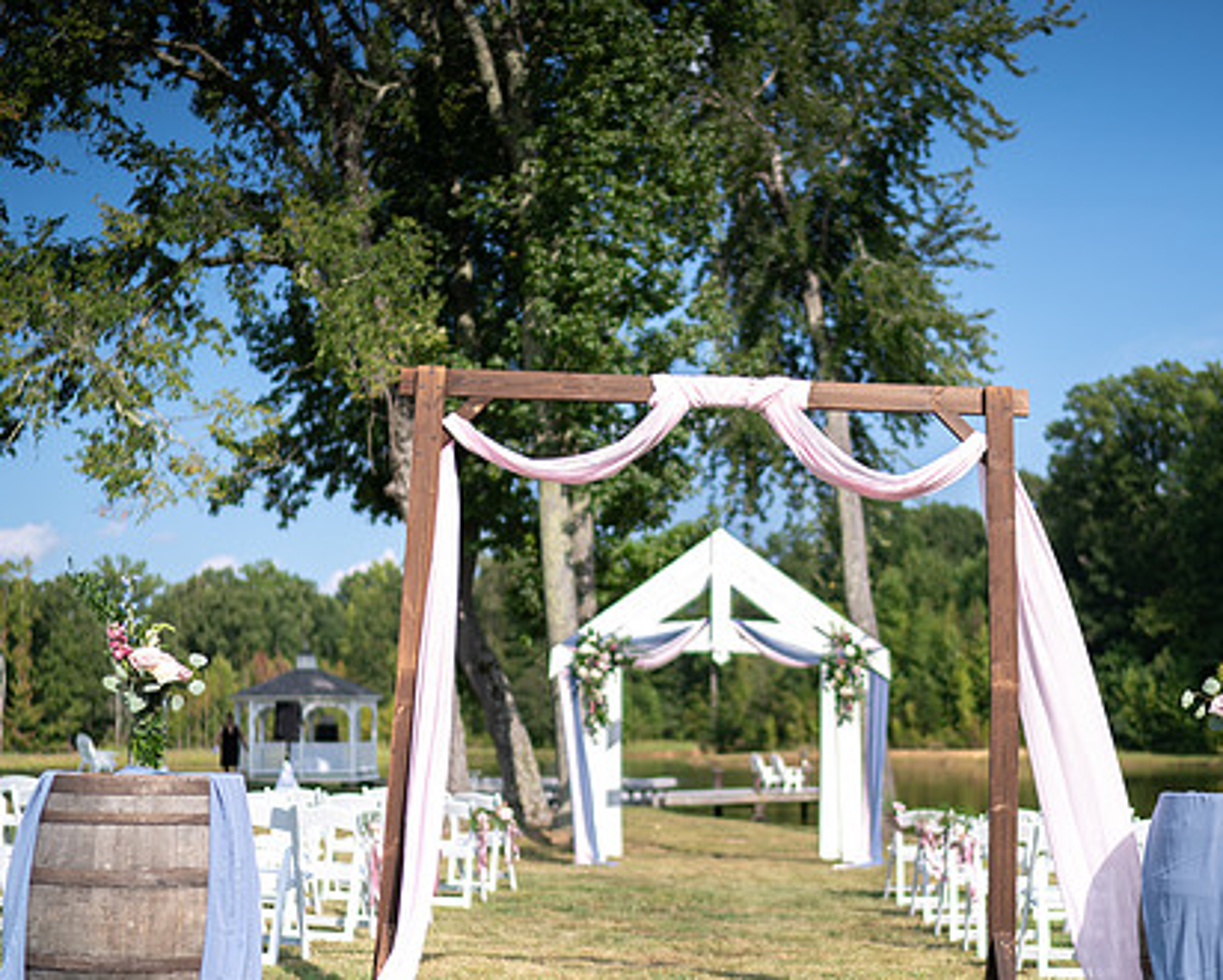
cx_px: 709
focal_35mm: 47
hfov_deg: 39.4
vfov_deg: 32.1
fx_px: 1702
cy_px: 562
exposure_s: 1/8000
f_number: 1.4
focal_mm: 35
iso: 100
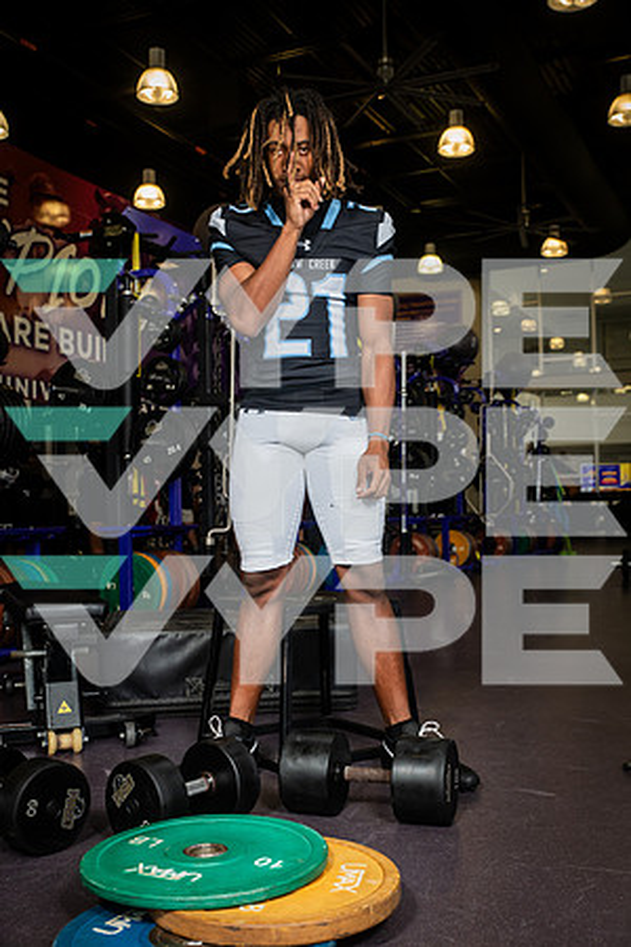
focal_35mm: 38
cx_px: 316
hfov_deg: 35.1
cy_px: 474
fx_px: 999
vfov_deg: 50.7
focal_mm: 38
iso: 500
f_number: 5.6
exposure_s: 1/250
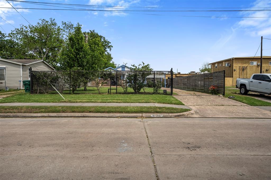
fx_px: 181
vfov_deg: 53.1
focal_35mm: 24
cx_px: 136
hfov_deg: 73.8
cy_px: 90
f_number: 9
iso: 800
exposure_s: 1/4000
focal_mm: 24
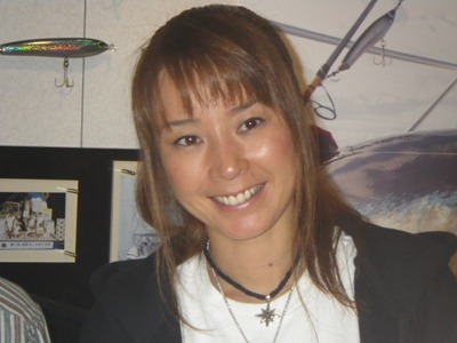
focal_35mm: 140
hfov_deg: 14.1
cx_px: 228
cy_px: 172
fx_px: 1848
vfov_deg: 10.6
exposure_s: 1/250
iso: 640
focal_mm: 25
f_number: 5.5
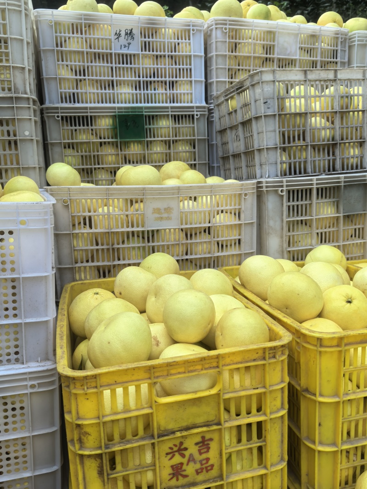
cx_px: 184
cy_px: 244
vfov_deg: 61.7
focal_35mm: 29
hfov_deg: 48.2
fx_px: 410
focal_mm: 6.98
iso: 64
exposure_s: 1/98.4
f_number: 1.4
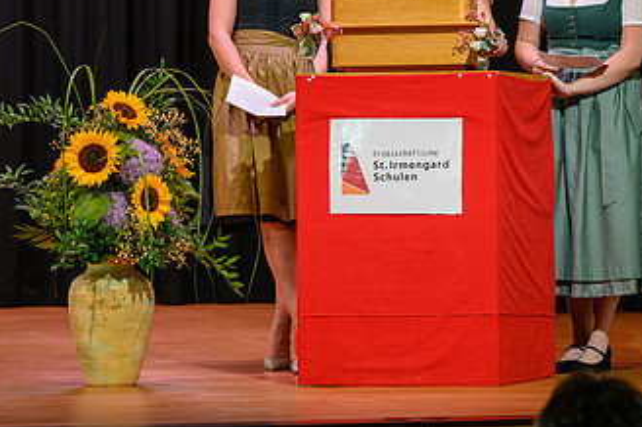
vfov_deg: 7.8
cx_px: 393
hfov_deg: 11.8
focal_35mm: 175
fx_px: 3118
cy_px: 80
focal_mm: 99
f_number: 5
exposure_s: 1/160
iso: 2000
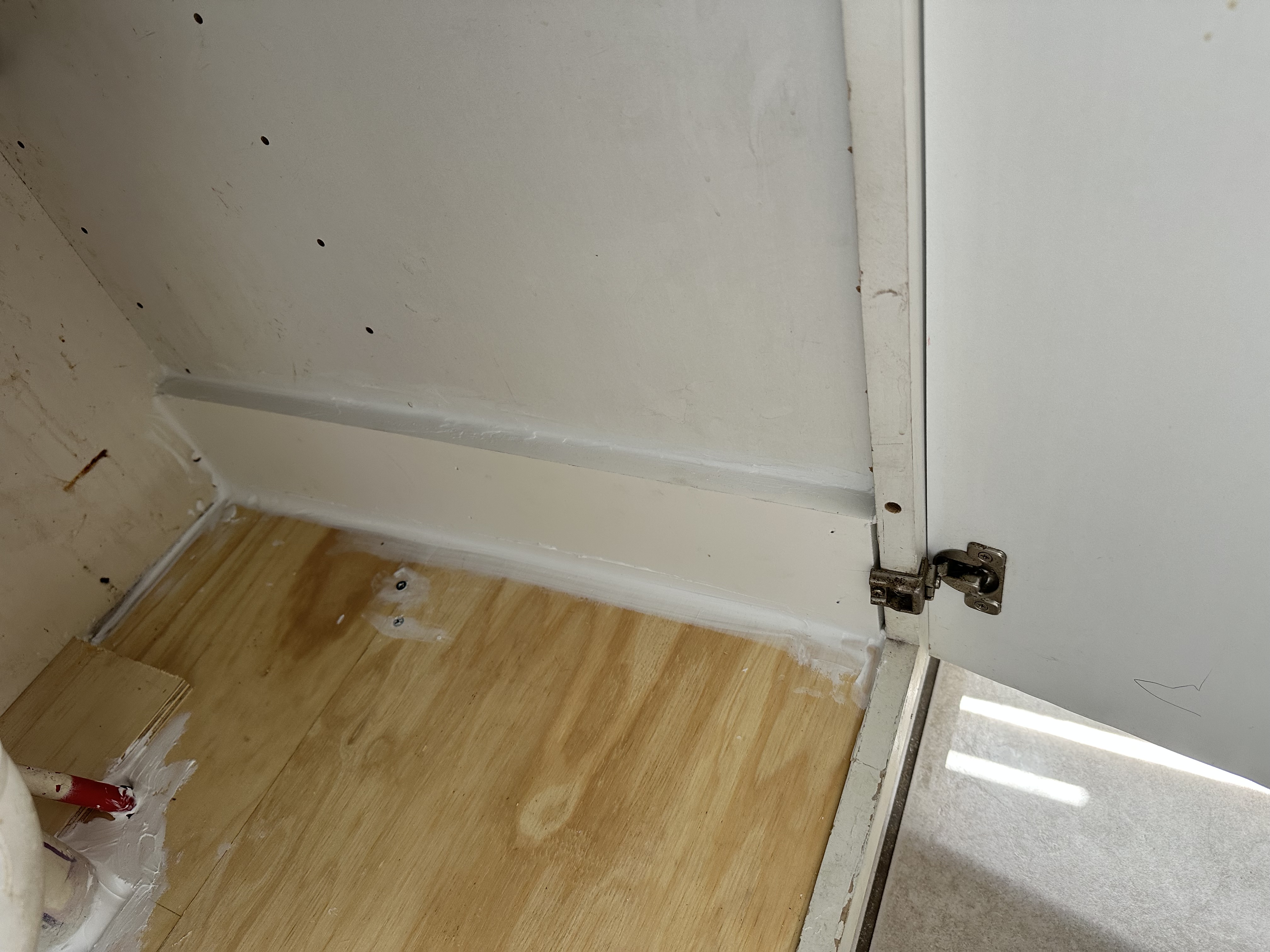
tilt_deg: -43.7
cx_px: 635
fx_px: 881
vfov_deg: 56.8
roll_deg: +17.1
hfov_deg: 71.6
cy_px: 476
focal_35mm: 24
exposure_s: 1/121
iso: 125
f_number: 1.78
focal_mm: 6.86
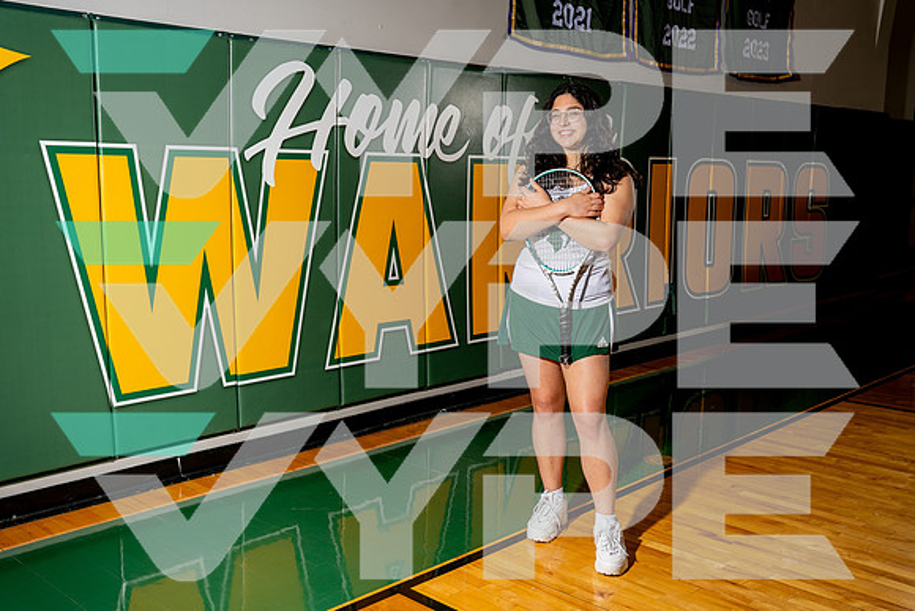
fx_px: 890
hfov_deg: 54.4
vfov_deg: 37.9
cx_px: 458
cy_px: 306
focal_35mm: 35
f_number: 6.3
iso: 100
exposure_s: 1/250
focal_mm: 35
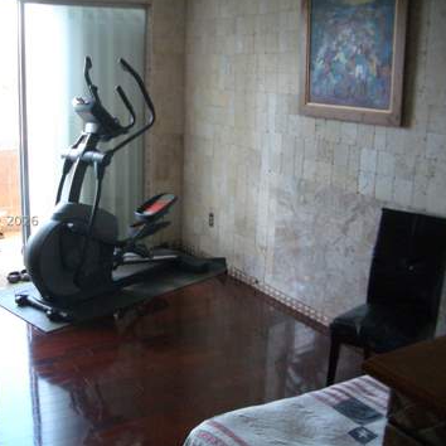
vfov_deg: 40.0
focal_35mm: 42
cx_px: 154
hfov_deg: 39.6
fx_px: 612
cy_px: 220
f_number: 2.6
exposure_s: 1/100
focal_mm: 5.8
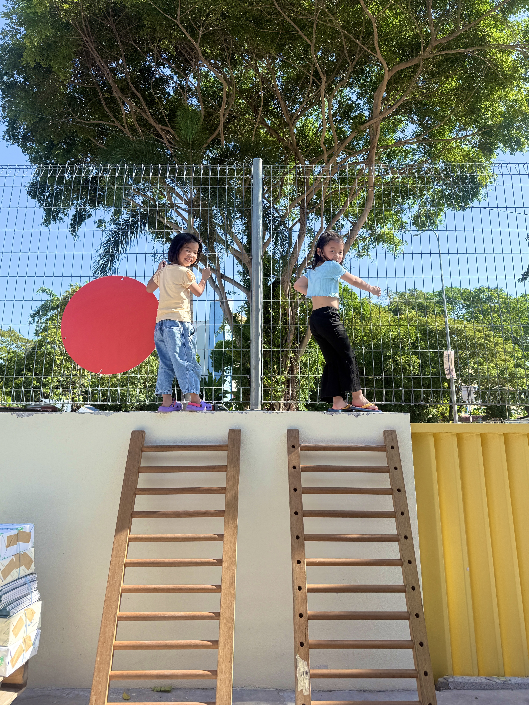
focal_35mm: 24
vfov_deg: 71.6
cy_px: 352
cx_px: 264
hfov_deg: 56.8
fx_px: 489
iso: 80
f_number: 1.78
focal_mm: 6.76
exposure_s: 1/1901
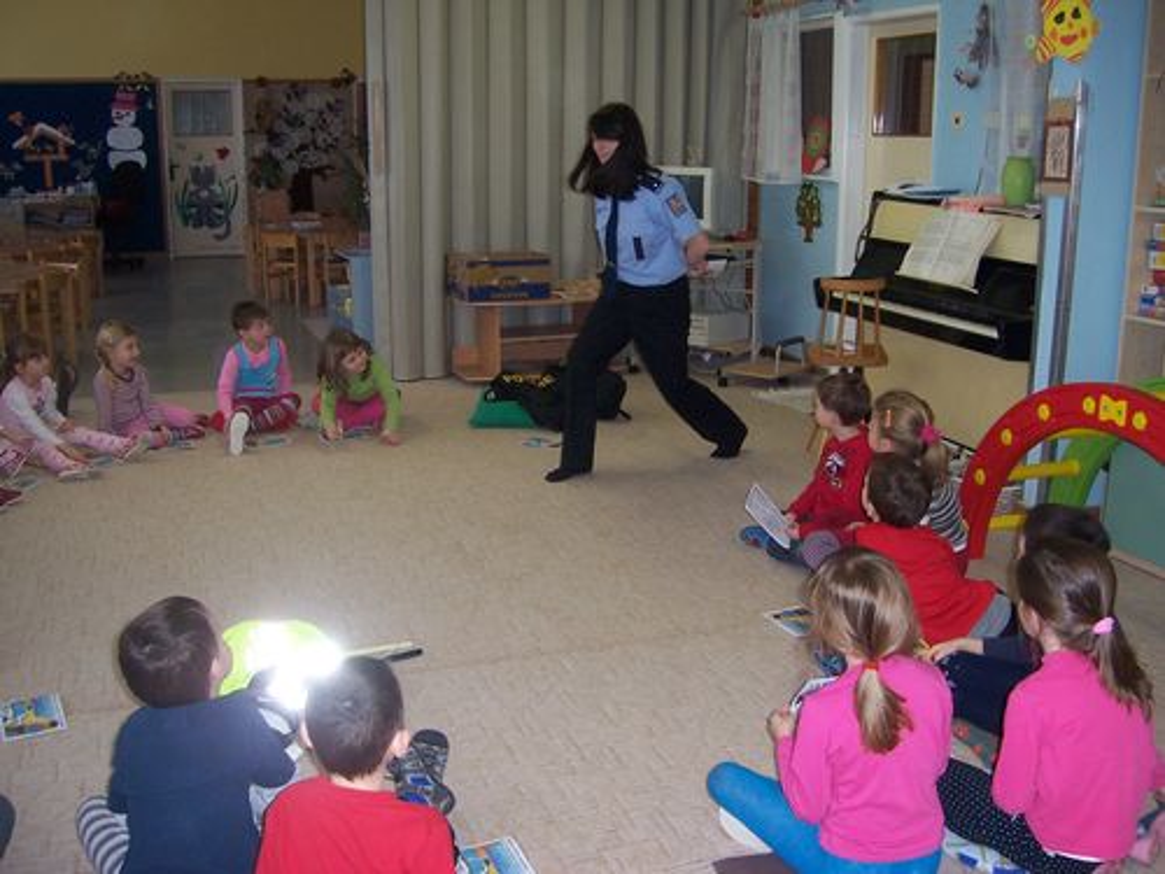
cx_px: 582
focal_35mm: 36
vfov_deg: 39.7
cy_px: 437
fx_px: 1212
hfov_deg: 51.4
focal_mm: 6
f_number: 3
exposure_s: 1/60
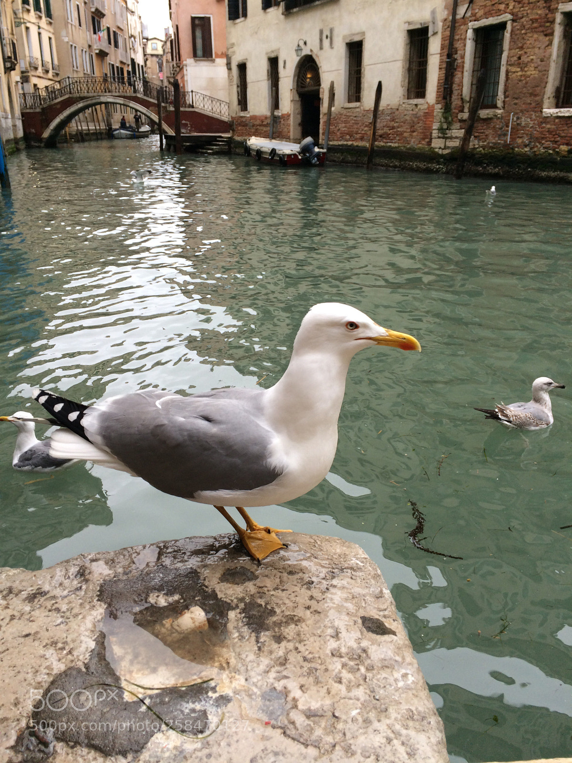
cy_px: 382
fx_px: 639
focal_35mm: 29
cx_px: 286
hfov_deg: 48.2
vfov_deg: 61.7
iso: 64
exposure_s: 1/100
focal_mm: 4.15
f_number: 2.2
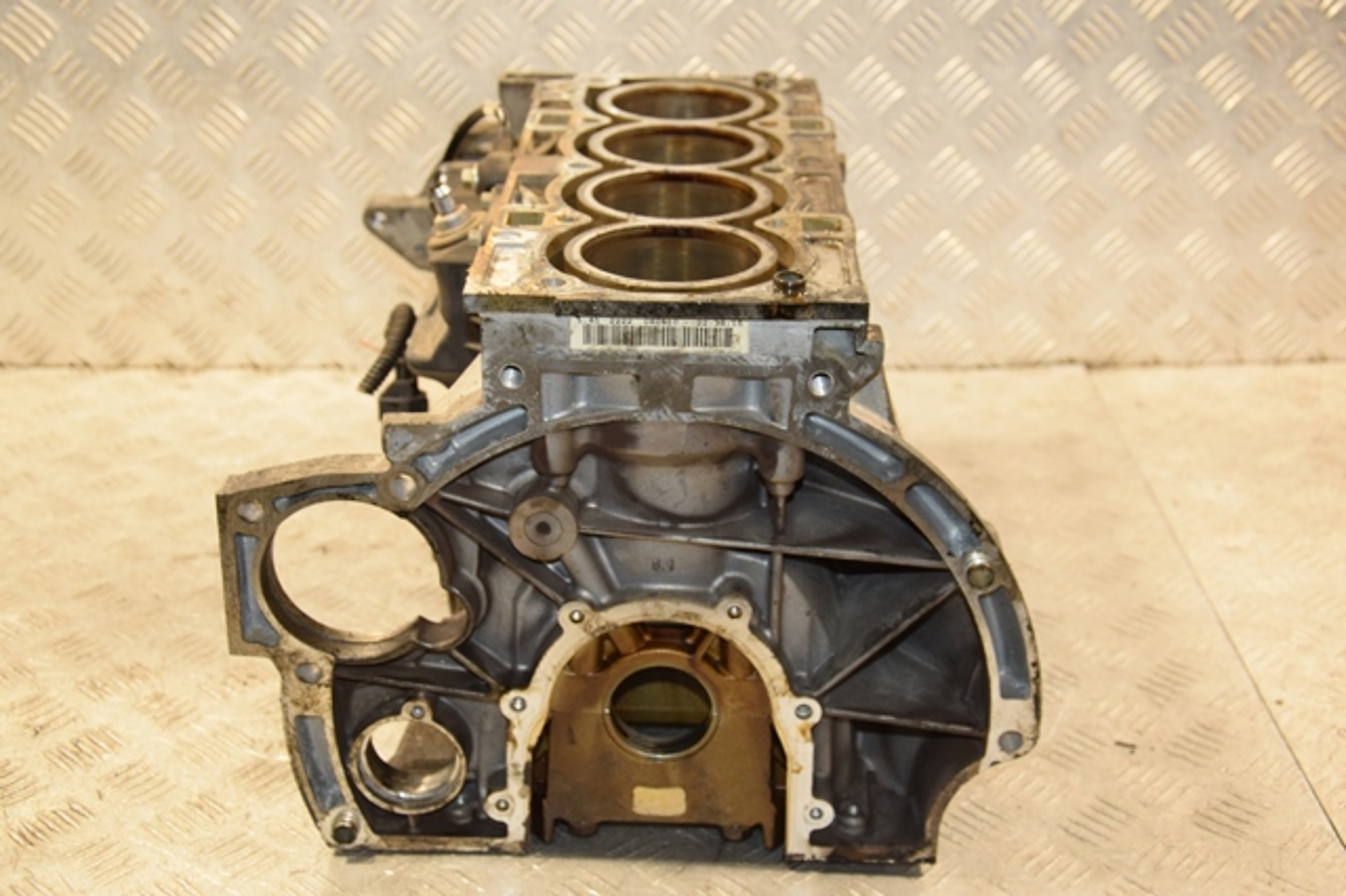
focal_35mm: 52
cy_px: 448
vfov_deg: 25.7
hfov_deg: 37.9
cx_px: 673
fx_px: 1962
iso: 800
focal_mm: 35
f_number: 5
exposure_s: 1/125
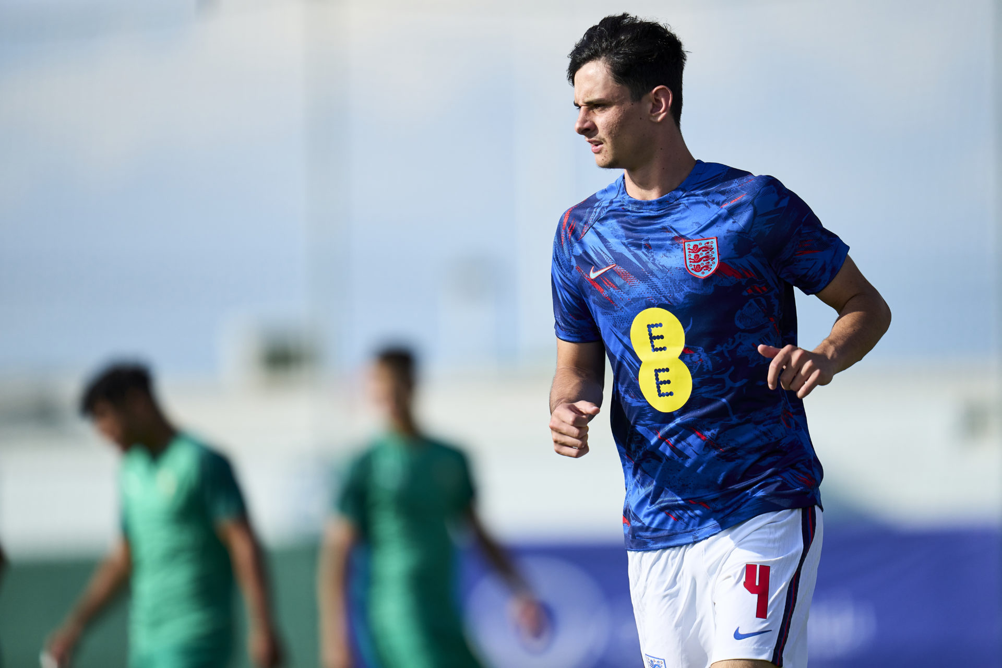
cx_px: 501
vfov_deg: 3.4
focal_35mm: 400
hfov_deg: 5.2
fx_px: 11132
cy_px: 334
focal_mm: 400
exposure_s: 1/10000
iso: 640
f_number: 2.8
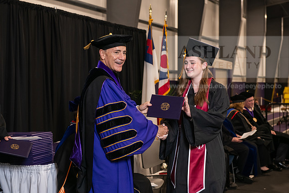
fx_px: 530
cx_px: 144
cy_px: 96
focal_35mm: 66
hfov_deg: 30.5
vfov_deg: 20.6
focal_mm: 66
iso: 1600
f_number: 5
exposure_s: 1/125
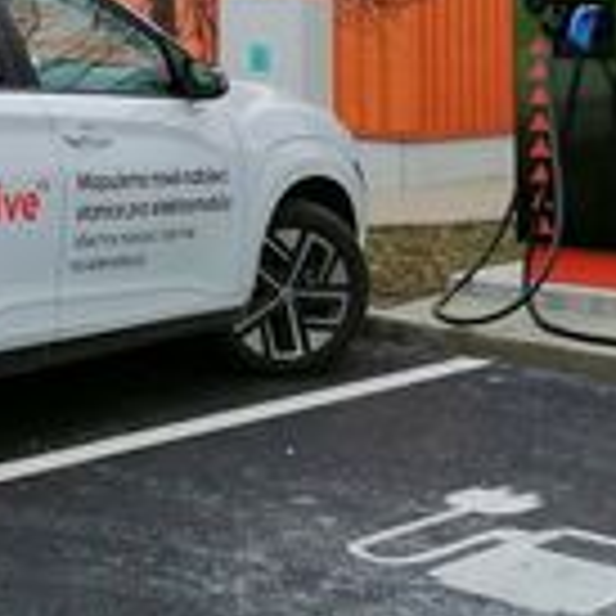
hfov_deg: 14.8
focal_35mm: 111
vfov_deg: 15.2
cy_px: -108
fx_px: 2235
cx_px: -256
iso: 80
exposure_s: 1/50
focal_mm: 5.3
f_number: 1.8
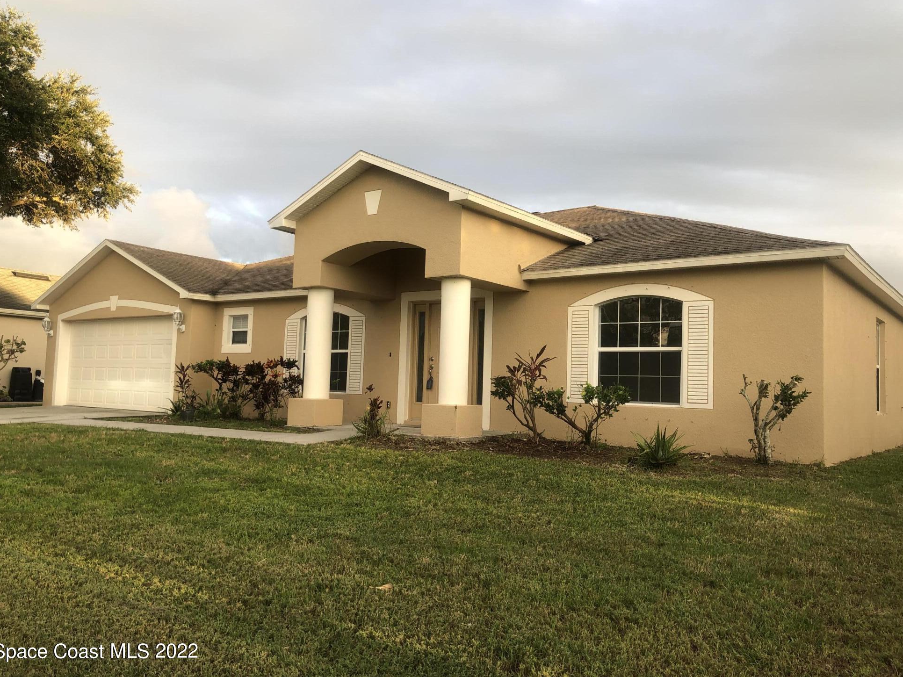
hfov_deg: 61.7
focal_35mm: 29
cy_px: 332
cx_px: 457
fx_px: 756
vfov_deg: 48.2
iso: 20
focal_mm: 4
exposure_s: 1/144
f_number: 1.8
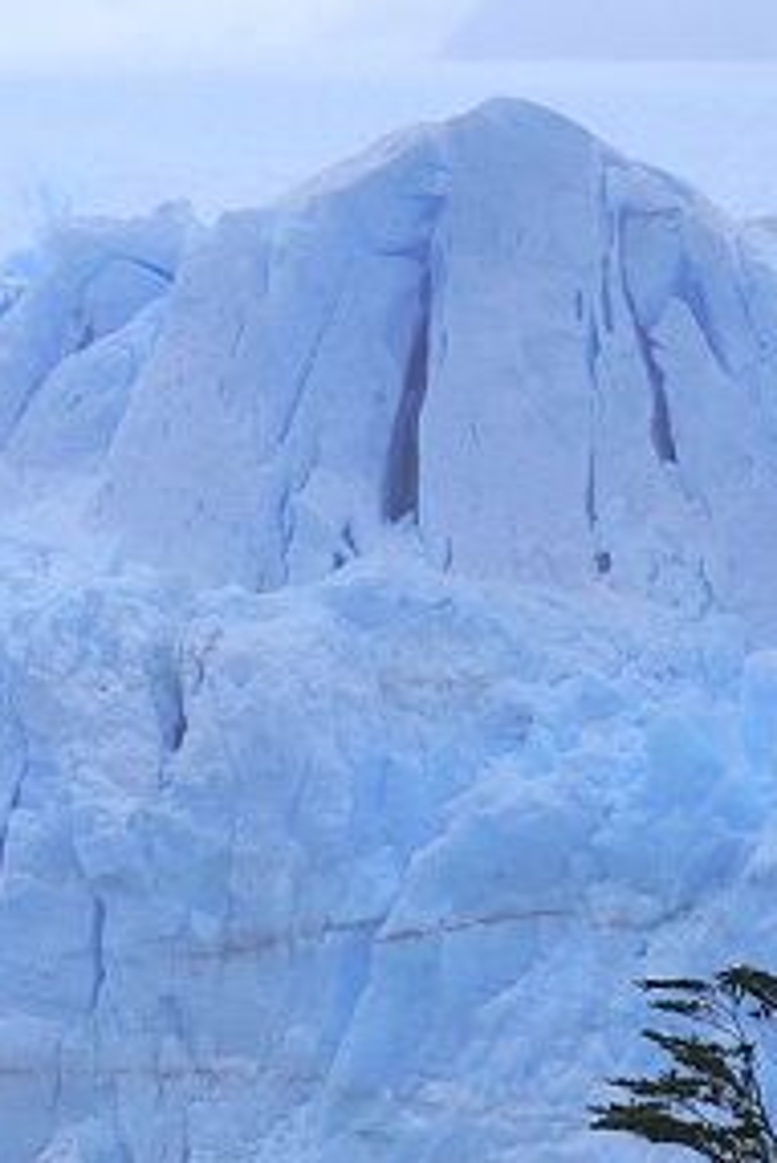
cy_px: 846
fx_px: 3686
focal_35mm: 114
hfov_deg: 11.6
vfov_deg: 17.8
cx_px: 1102
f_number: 5.6
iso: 80
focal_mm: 5.8
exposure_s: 1/200
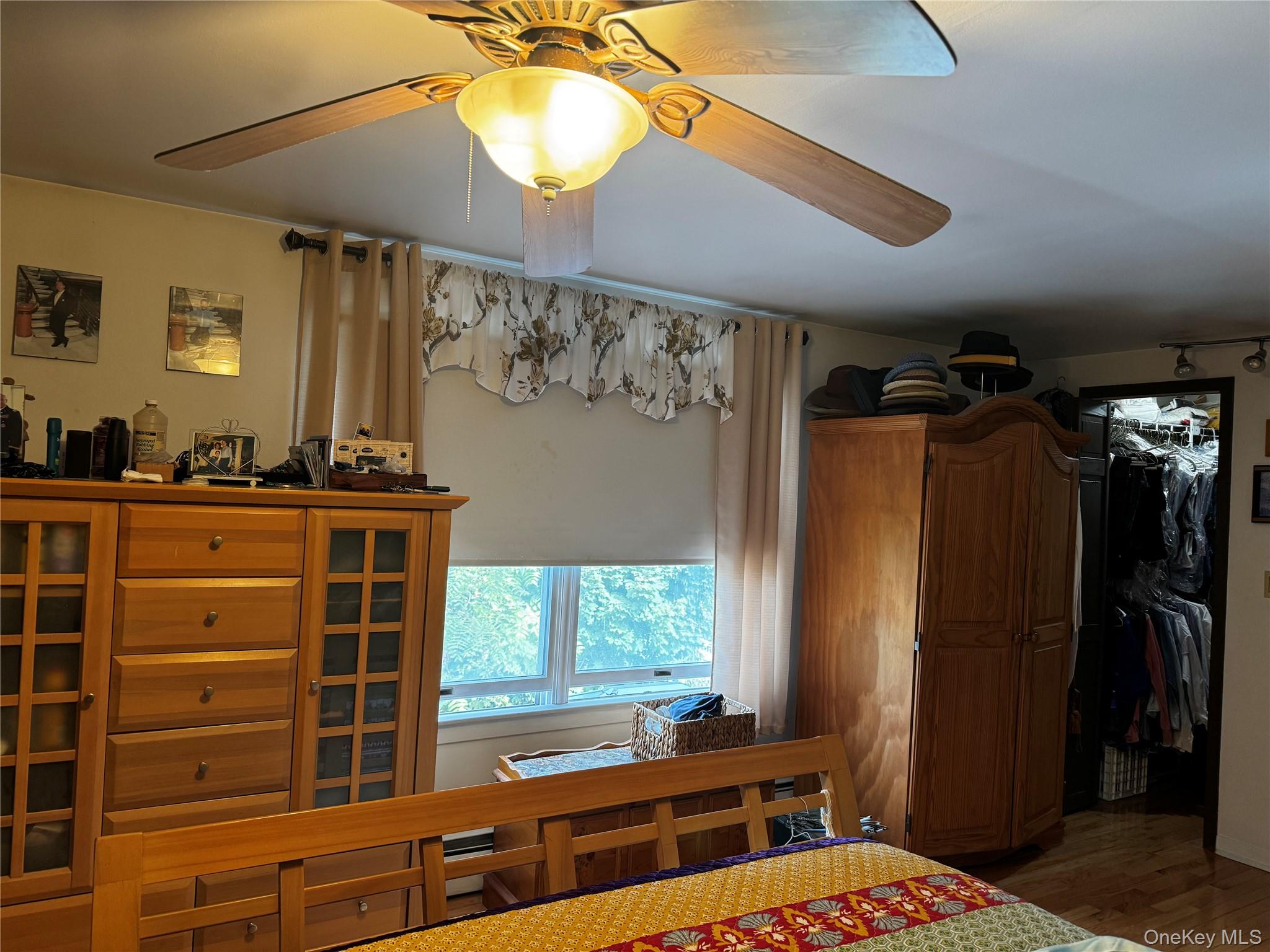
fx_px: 881
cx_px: 635
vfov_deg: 56.8
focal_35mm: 24
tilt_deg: +1.0
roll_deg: -2.8
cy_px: 476
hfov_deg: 71.6
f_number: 1.78
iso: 200
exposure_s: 1/60
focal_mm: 6.76
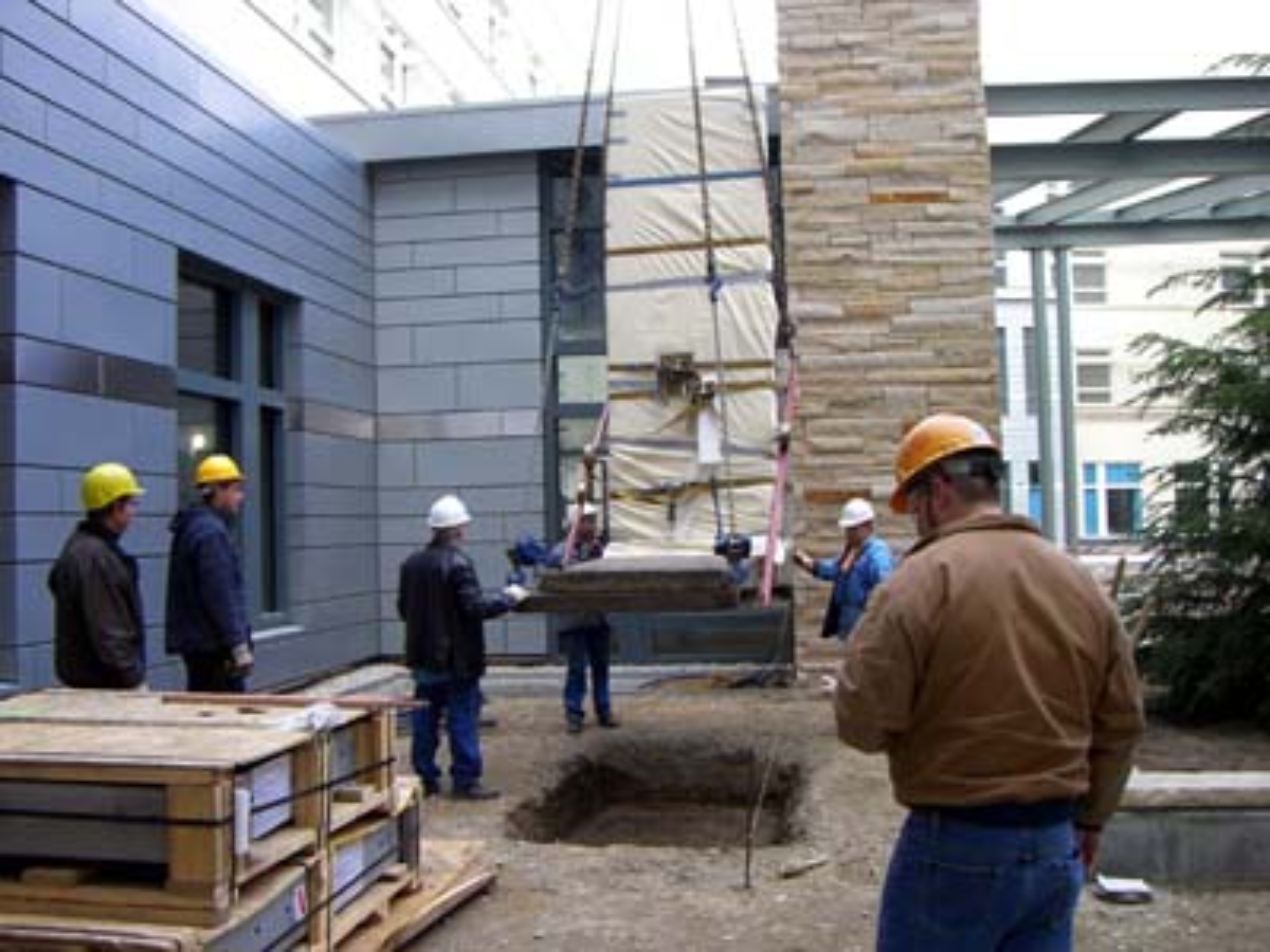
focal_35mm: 38
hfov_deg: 49.0
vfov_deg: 37.7
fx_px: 1394
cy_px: 476
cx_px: 635
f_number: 2.7
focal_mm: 6.2
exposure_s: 1/100
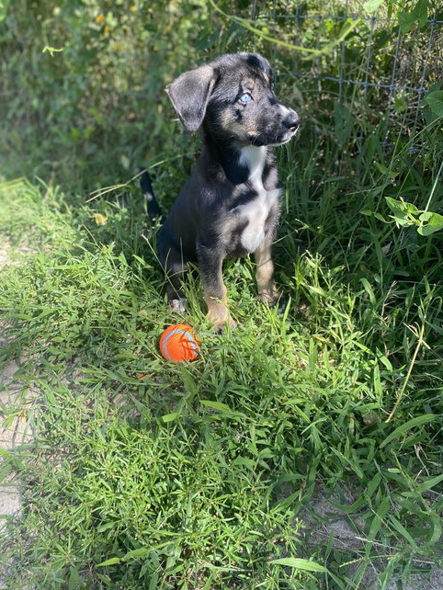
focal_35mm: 27
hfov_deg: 51.4
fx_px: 460
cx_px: 218
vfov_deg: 65.3
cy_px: 305
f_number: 1.8
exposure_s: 1/398
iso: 32
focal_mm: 4.25
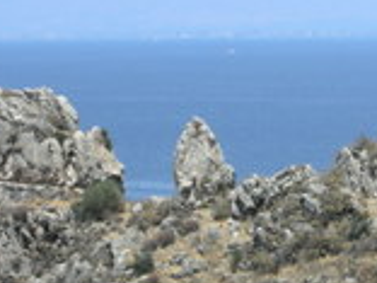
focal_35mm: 387
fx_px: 4215
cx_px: 428
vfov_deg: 3.8
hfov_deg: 5.1
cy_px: -2
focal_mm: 26.3
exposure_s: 1/219
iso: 64
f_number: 5.8
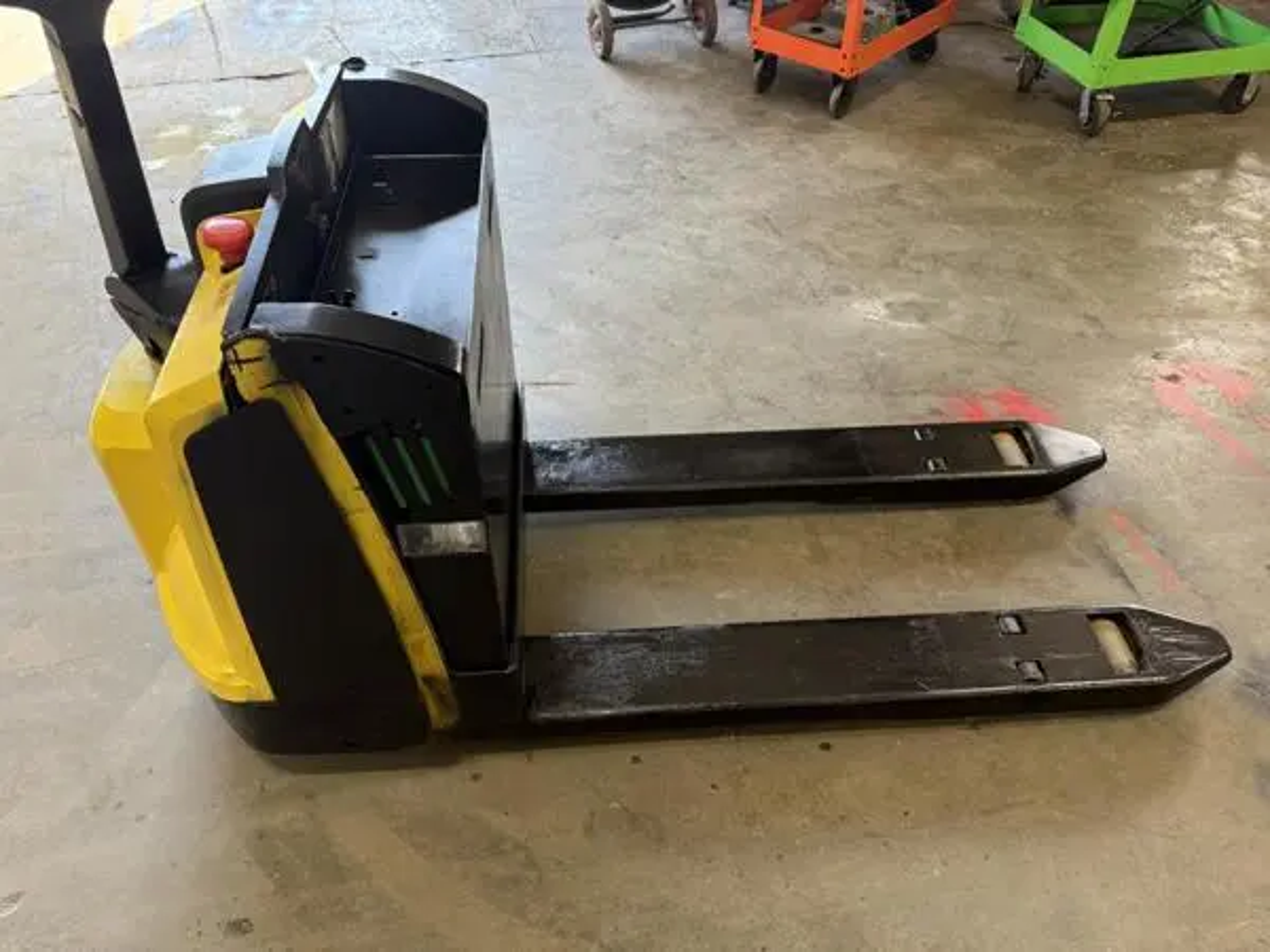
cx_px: 635
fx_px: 881
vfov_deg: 56.8
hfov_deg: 71.6
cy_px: 476
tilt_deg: -44.7
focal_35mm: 24
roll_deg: -0.5
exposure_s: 1/122
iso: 160
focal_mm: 6.76
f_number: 1.78
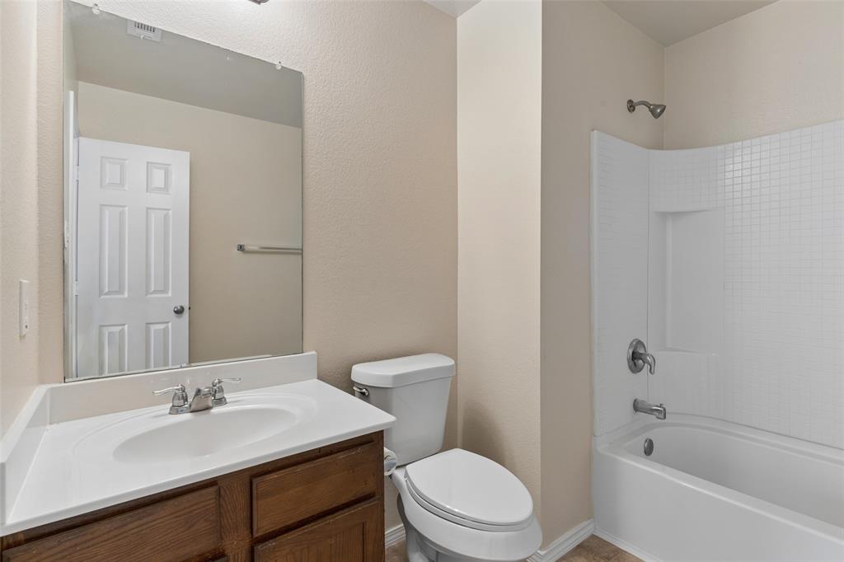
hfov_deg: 93.3
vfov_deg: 70.4
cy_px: 281
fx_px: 398
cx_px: 422
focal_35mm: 17
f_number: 10
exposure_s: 1/6
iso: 400
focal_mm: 17
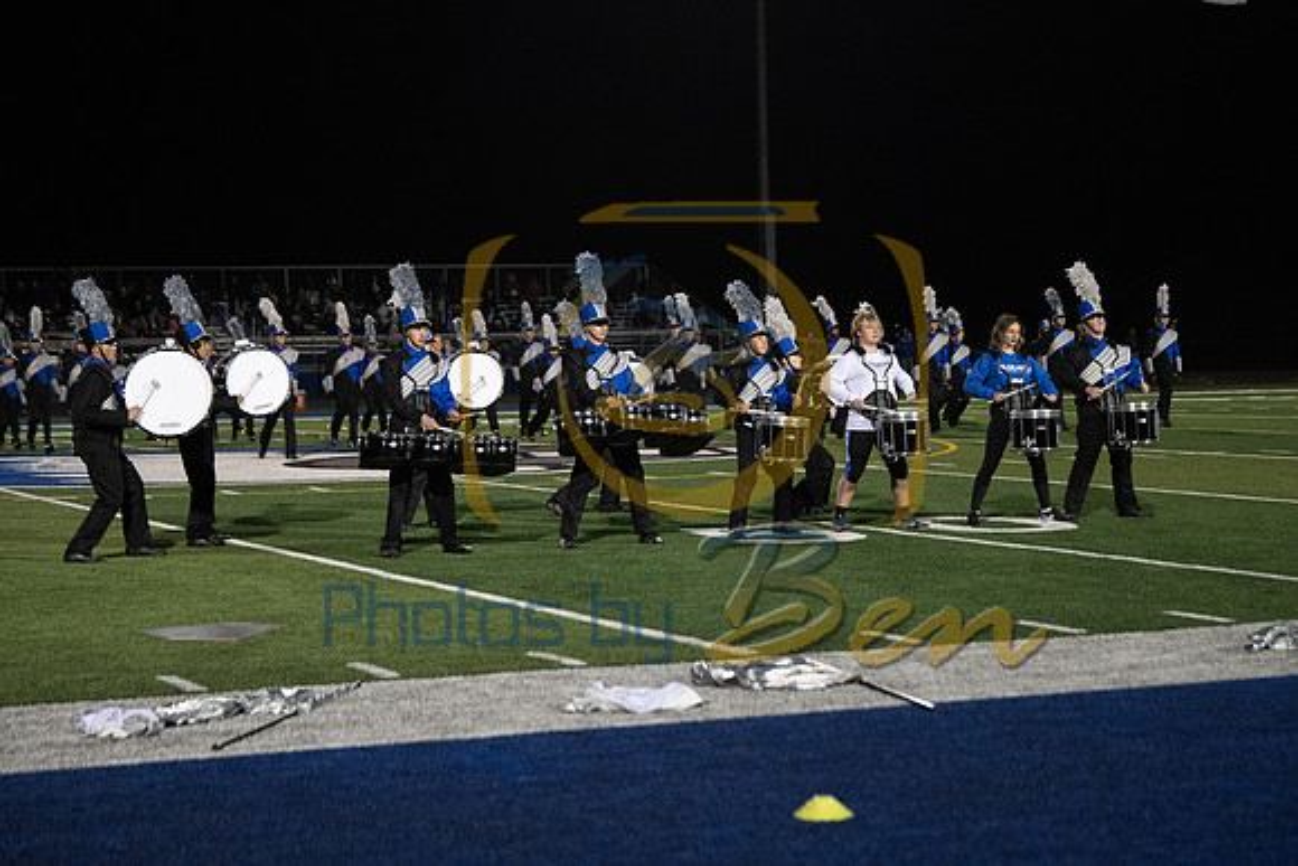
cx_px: 649
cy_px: 433
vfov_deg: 17.3
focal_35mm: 79
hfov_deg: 25.7
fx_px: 2849
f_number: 2.8
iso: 5000
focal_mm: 79
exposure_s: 1/1250
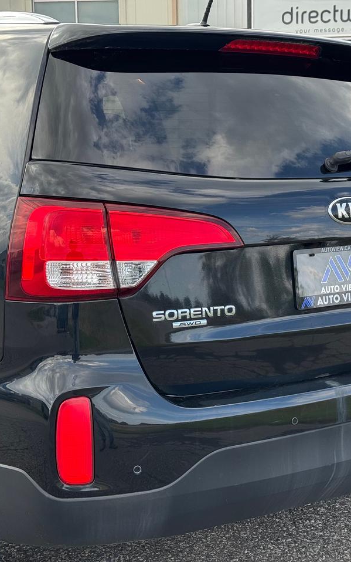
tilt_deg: -8.2
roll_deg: -0.3
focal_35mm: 68
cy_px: 281
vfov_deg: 30.2
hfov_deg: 18.9
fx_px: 1040
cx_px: 288
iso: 64
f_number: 1.78
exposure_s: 1/553
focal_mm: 6.76
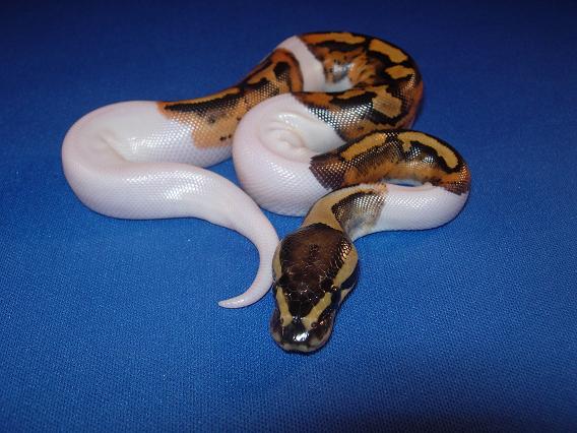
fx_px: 633
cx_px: 288
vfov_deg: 37.7
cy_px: 216
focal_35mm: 38
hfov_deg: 49.0
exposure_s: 1/32
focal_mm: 7.8
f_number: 4.8
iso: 79
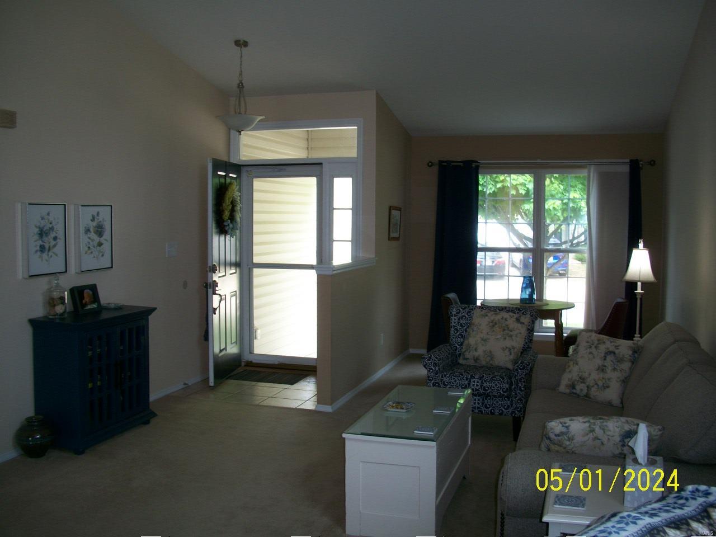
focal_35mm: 35
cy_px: 268
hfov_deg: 52.6
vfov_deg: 40.7
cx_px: 358
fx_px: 724
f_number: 3.1
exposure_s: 1/30
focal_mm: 6.3
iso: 80
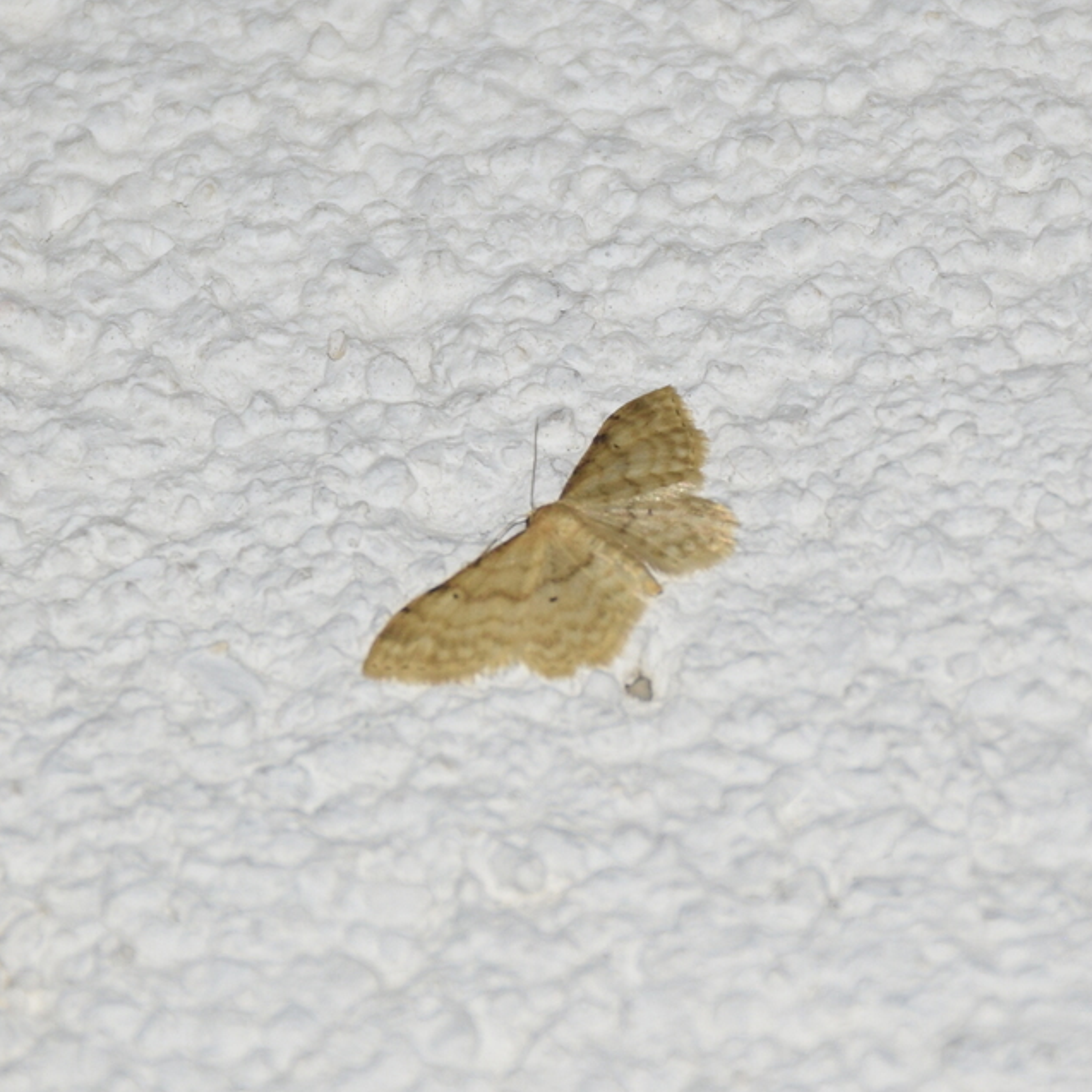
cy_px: 547
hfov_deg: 6.5
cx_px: 585
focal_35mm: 269
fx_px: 9601
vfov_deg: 6.5
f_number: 7.1
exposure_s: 1/60
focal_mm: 140
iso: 320
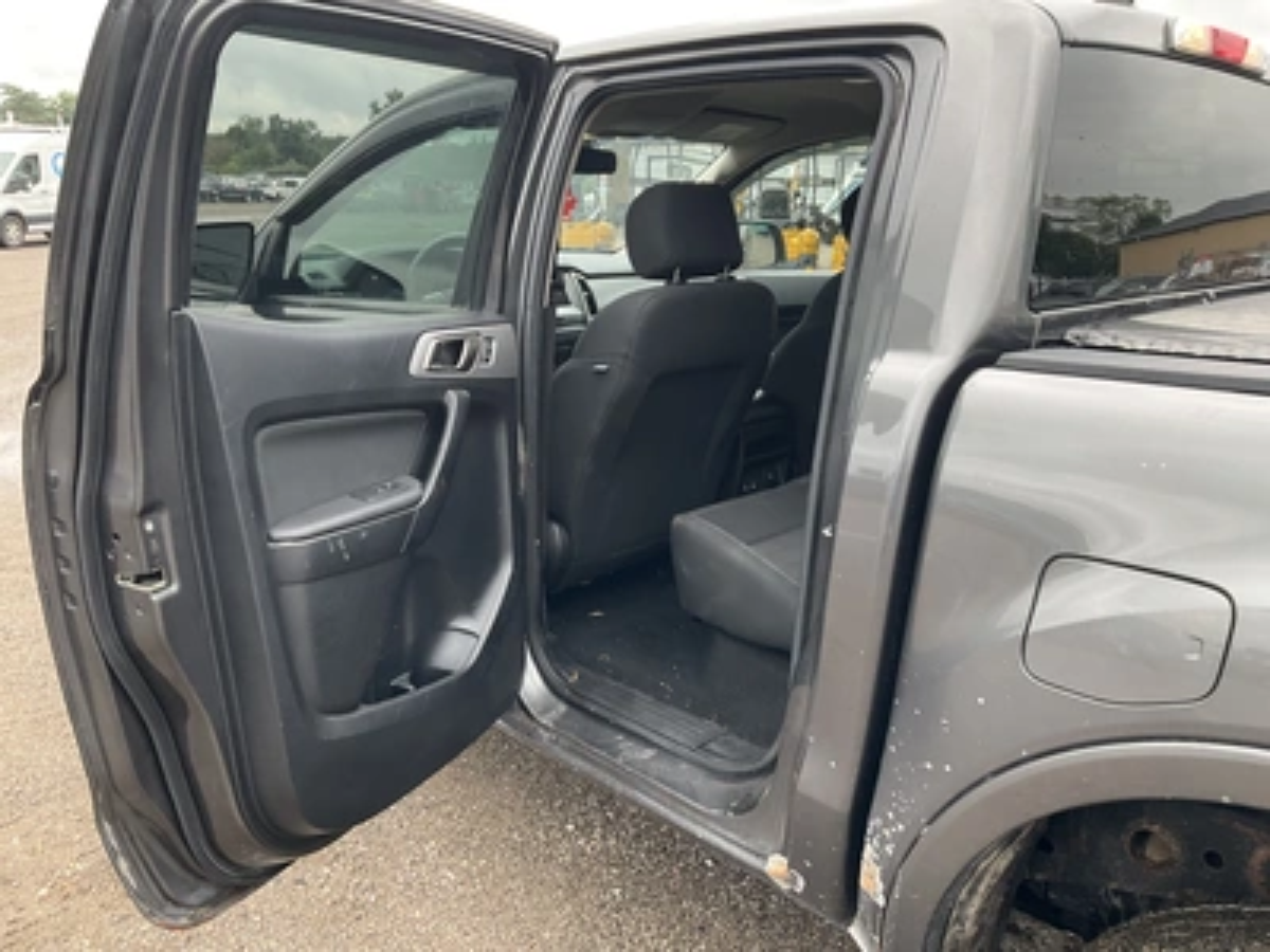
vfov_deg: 48.2
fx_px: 1064
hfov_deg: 61.7
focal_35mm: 29
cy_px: 476
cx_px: 635
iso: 32
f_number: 1.8
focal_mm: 3
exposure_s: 1/122
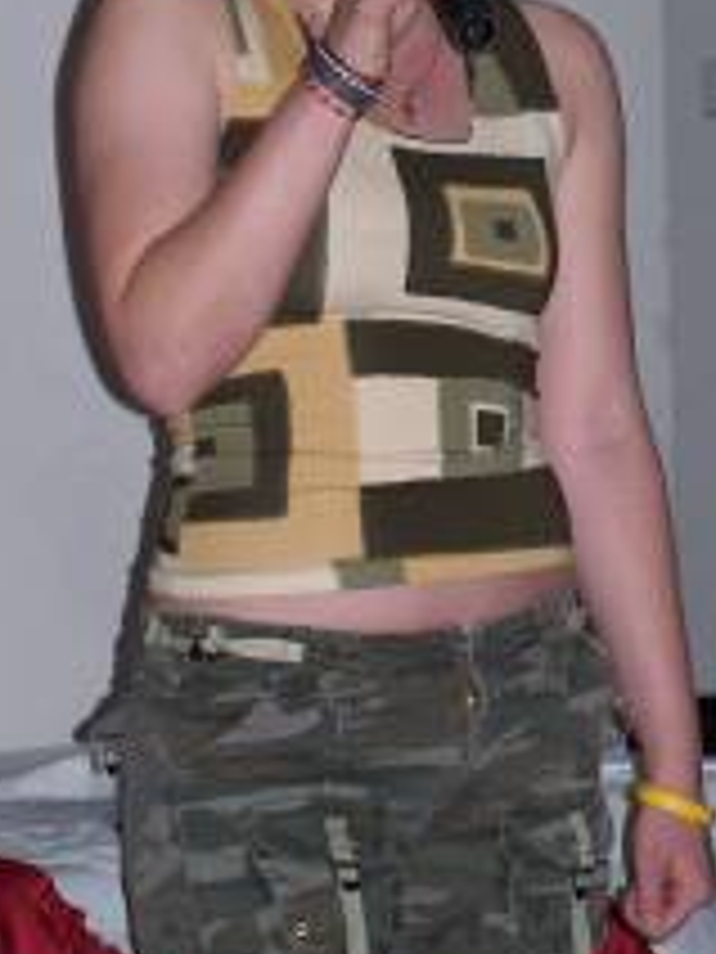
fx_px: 6150
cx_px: 399
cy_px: 234
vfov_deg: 8.9
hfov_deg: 6.7
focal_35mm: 223
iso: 140
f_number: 3.2
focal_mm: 17.5
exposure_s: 1/90
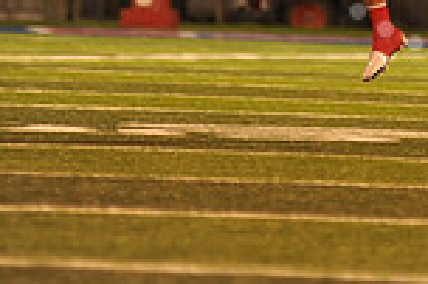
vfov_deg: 1.8
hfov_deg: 2.7
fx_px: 9061
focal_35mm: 763
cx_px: 512
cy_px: -202
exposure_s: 1/200
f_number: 2.8
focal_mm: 200
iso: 2000
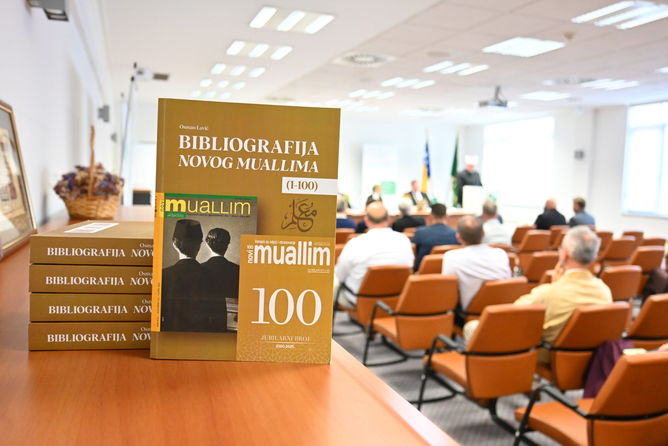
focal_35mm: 29
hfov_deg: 63.2
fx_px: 543
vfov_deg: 44.6
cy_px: 223
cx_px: 334
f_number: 3.8
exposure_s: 1/125
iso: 3600
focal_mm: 19.5
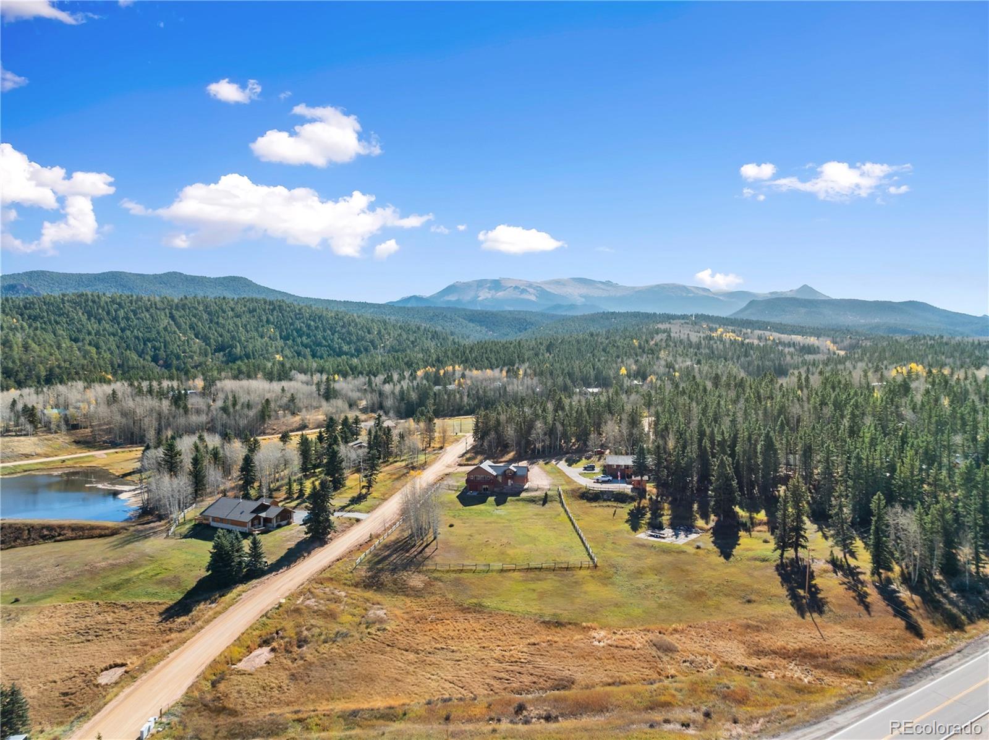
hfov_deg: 71.6
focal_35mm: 24
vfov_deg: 56.7
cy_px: 370
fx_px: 685
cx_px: 494
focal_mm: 12.29
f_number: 2.8
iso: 180
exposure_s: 1/2000
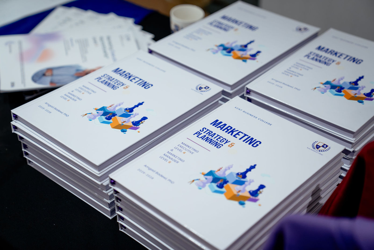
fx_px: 613
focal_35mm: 59
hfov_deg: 33.9
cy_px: 125
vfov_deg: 23.0
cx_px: 187
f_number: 2.8
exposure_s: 1/250
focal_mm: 59
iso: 2500
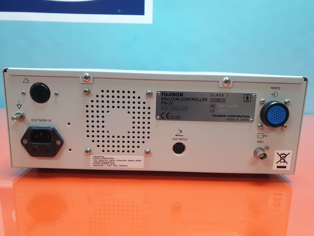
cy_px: 118
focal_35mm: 26
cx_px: 157
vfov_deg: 53.1
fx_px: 236
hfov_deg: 67.3
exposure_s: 1/50
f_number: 2.4
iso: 400
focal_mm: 4.3
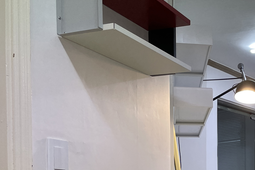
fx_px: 446
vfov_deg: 20.1
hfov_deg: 29.5
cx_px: 262
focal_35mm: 63
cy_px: 209
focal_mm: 4.2
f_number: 1.6
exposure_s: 1/120
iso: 64
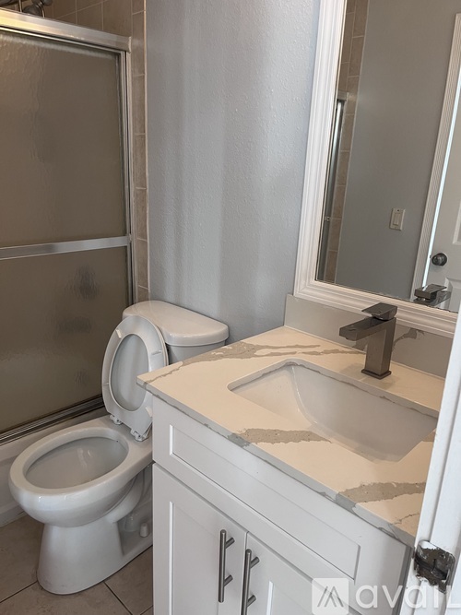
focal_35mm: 26
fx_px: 462
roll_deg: -2.2
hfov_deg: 53.0
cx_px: 230
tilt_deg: -17.3
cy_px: 308
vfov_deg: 67.3
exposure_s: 1/60
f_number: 1.6
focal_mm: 5.1
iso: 125
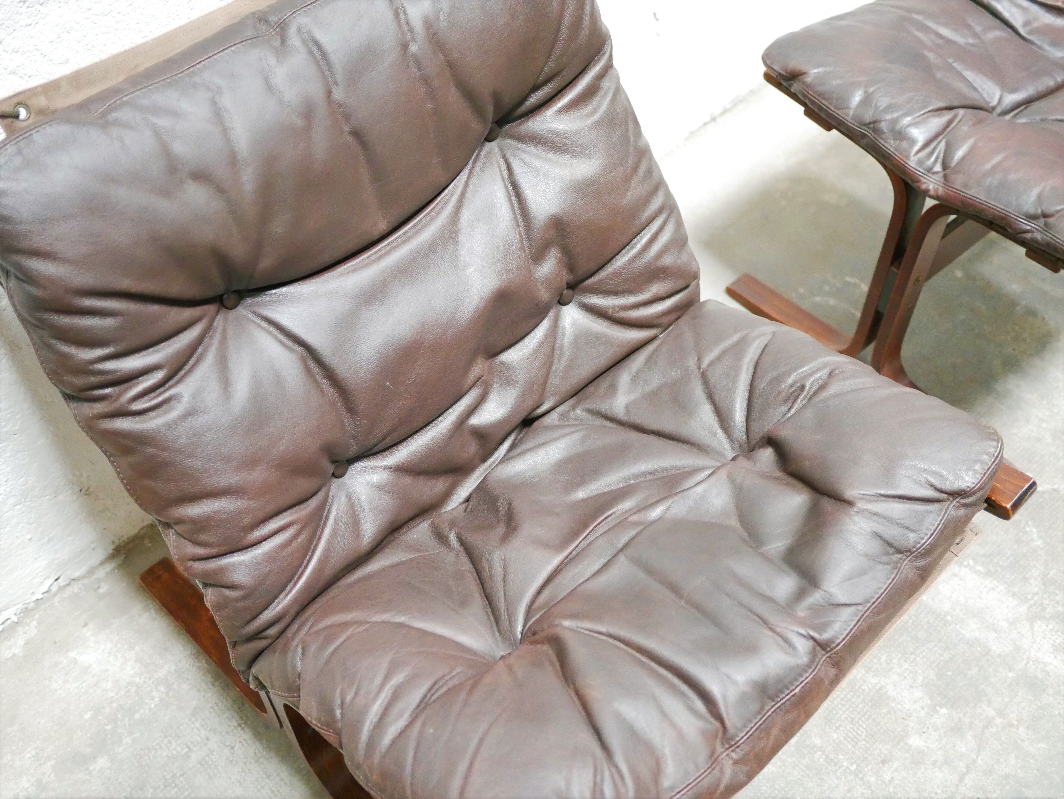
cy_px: 400
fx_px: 1230
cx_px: 532
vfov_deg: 36.0
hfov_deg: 46.8
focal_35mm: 40
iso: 3200
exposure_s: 1/25
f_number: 1.7
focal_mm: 20
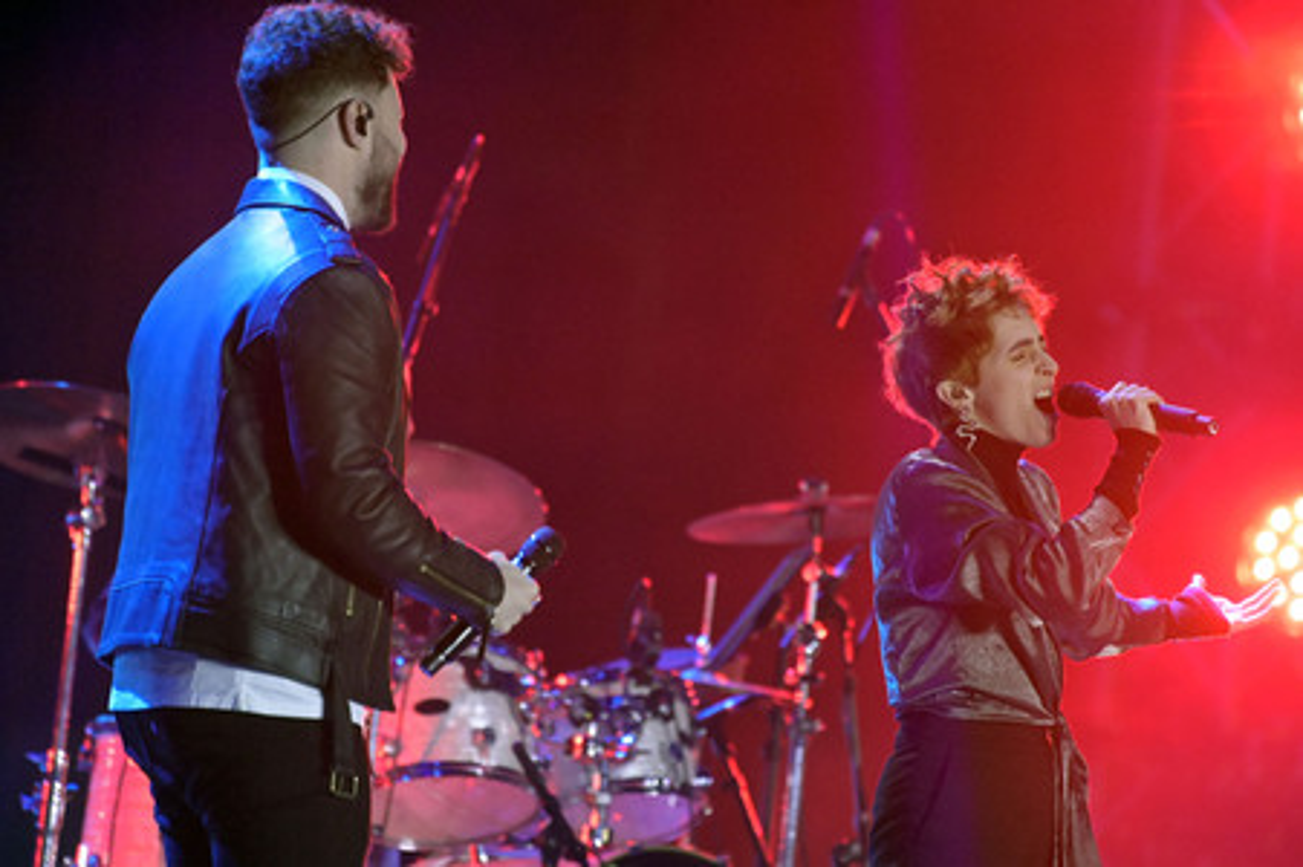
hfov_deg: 5.0
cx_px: 652
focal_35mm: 410
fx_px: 14828
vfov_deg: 3.3
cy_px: 434
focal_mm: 410
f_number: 5.6
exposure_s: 1/500
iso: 12800
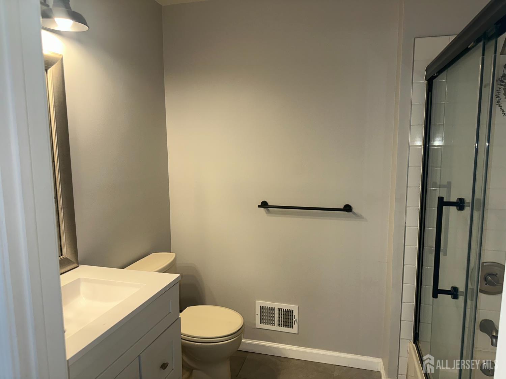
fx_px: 351
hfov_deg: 71.6
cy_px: 190
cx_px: 253
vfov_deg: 56.8
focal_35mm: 24
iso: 64
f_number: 1.78
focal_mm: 6.86
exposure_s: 1/120
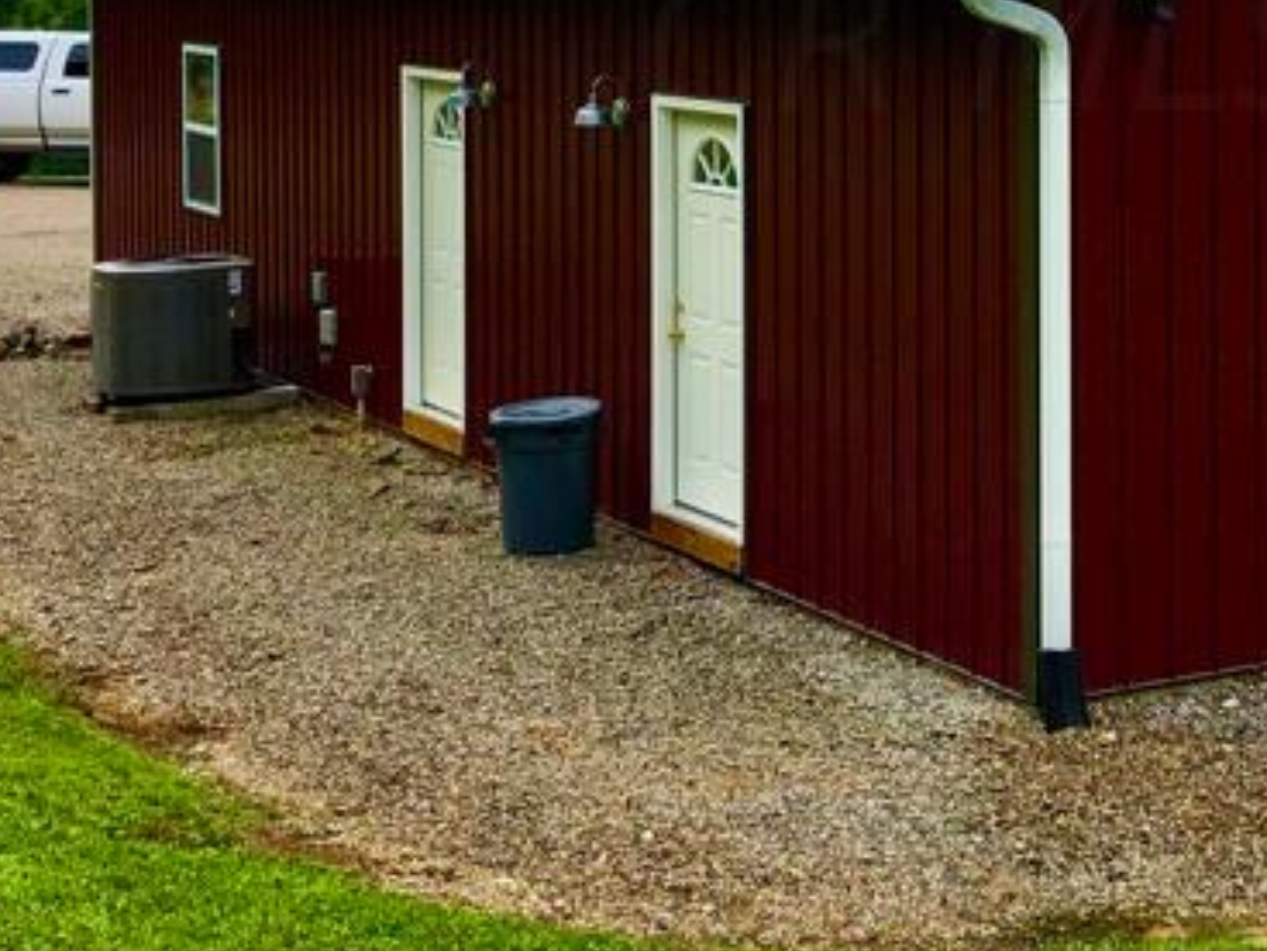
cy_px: 41
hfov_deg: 24.6
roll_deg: +0.6
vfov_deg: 18.5
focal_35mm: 78
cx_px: 998
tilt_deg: -2.7
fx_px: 2855
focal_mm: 3.99
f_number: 1.8
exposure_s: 1/1799
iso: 20
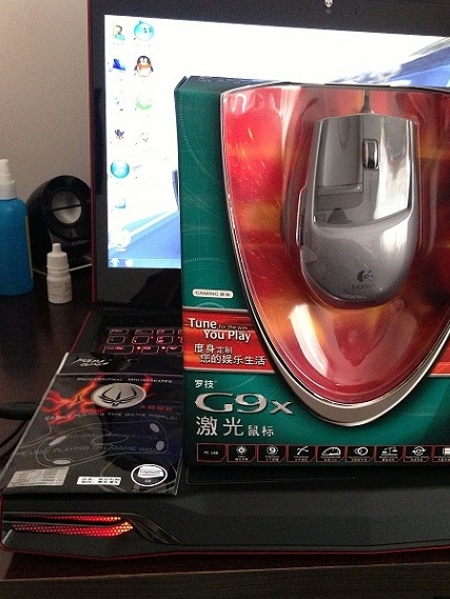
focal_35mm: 45
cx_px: 340
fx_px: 780
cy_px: 301
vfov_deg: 42.1
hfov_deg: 31.6
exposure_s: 1/20
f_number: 2.4
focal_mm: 4.13
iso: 400
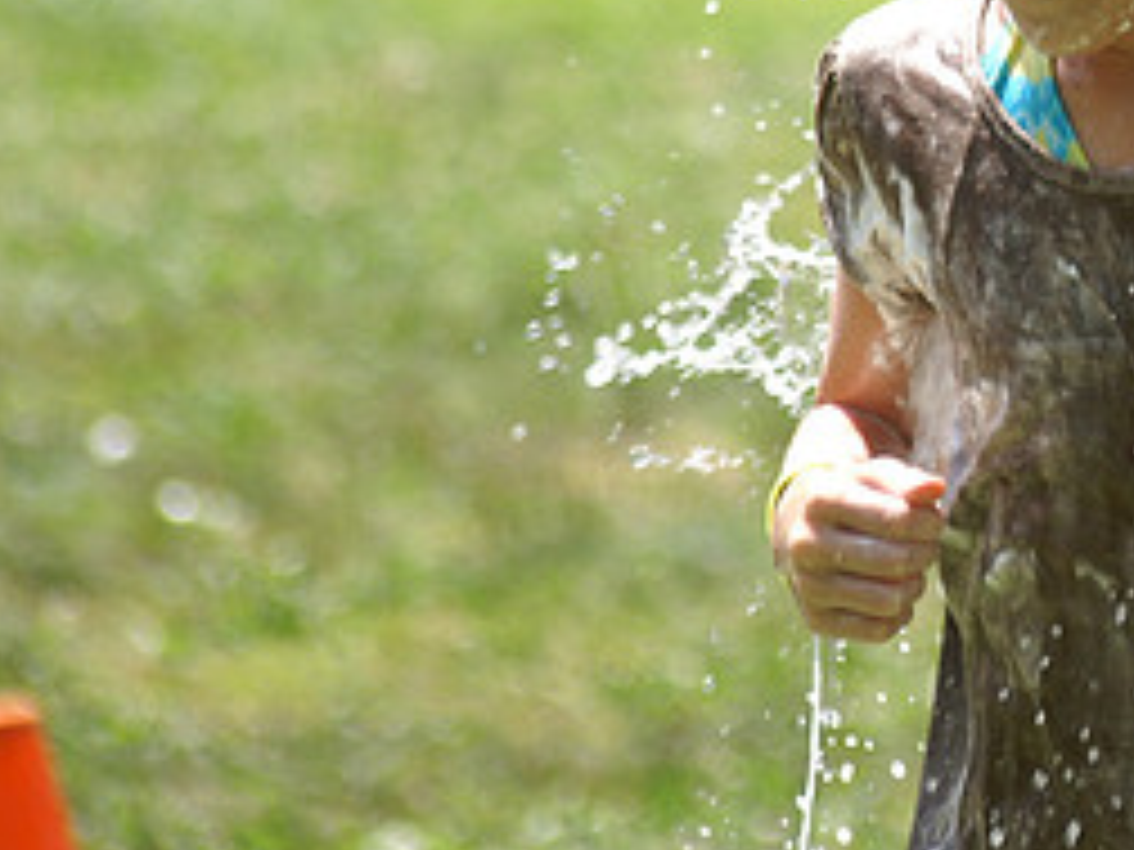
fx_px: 14647
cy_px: 117
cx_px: 1215
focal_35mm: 447
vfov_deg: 3.3
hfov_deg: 4.4
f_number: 4.5
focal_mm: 135
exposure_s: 1/500
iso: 100
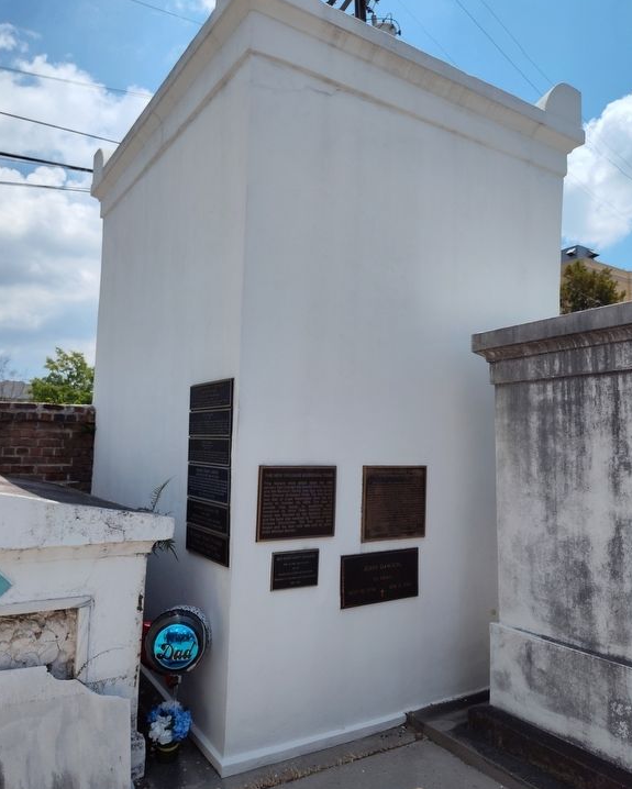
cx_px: 306
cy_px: 396
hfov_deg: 56.8
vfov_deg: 68.1
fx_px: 584
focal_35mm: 25
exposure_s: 1/2605
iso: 100
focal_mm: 5.56
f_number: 1.8
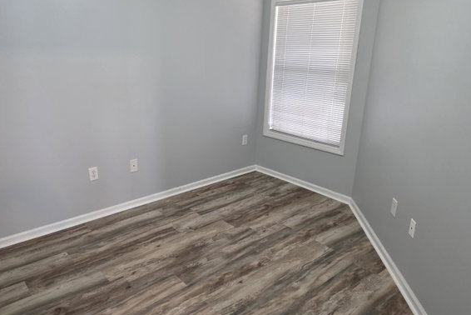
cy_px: 152
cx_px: 219
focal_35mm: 27
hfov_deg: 67.3
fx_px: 353
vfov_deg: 48.0
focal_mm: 5.4
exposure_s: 1/120
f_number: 1.8
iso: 800
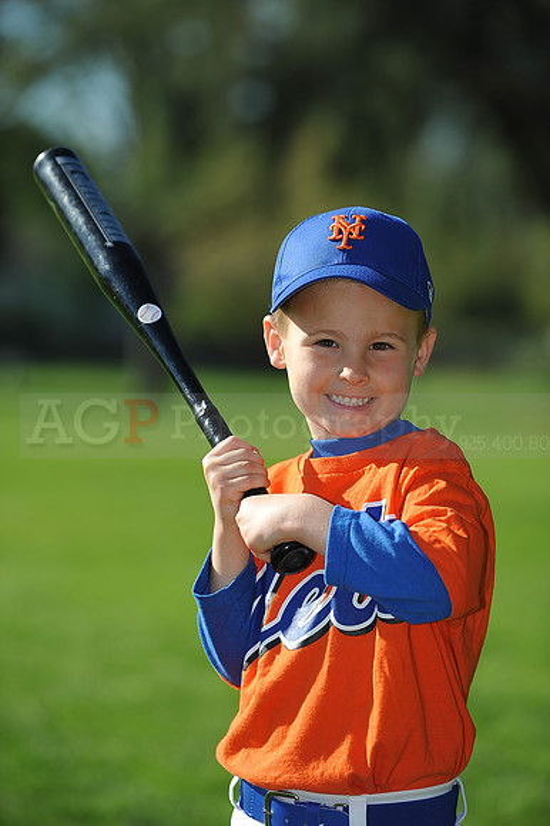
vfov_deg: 11.8
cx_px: 275
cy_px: 413
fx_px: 4015
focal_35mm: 175
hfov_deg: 7.8
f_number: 4.5
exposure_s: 1/1600
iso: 200
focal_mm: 175
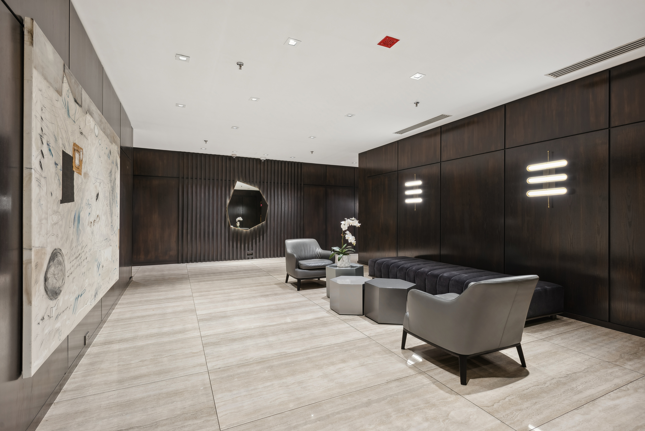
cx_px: 322
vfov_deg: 70.5
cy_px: 216
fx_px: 305
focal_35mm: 17
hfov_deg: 93.3
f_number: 8
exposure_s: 1/2
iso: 400
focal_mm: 17
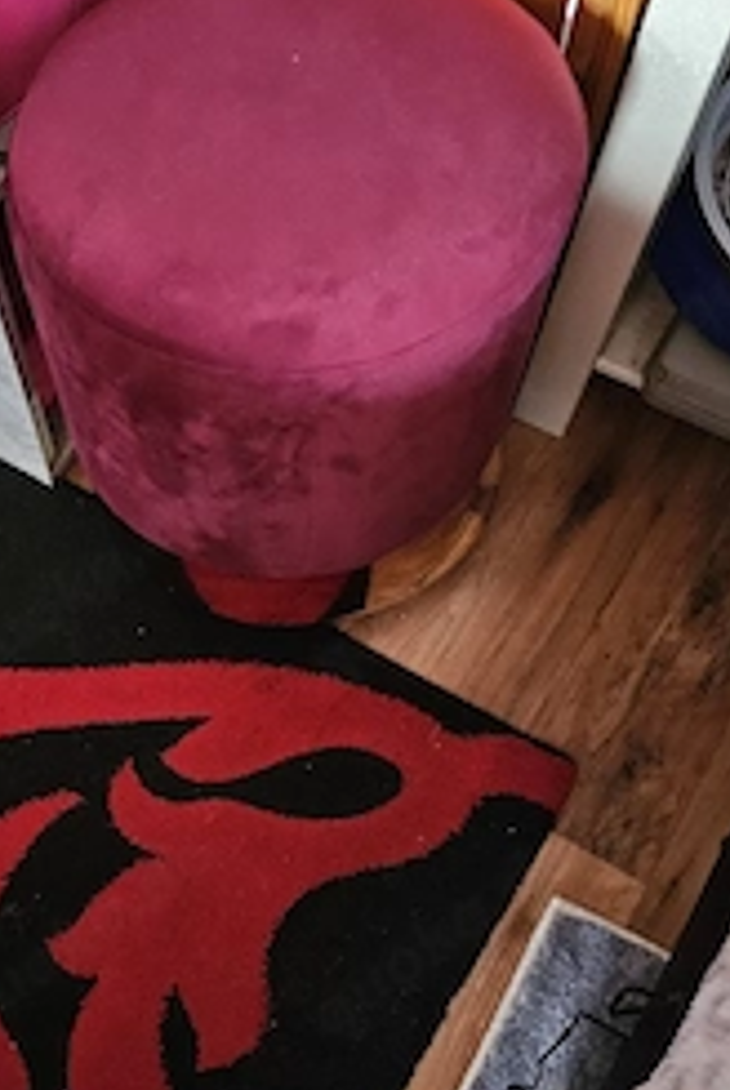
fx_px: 1183
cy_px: 623
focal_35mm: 39
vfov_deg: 49.3
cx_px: 134
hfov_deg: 33.2
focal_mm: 6.3
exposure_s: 1/16.7
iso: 3200
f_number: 1.7
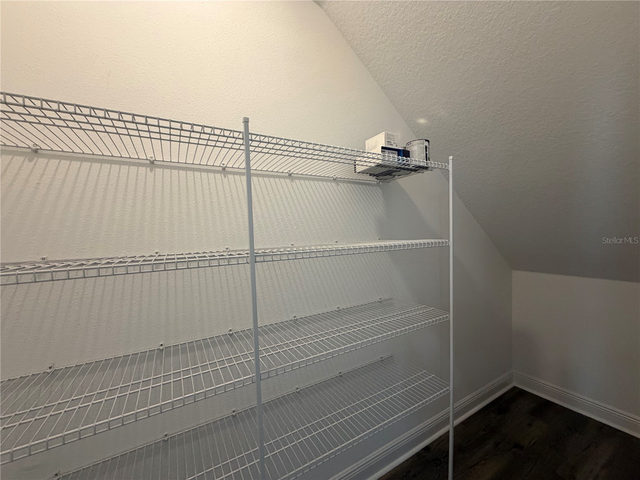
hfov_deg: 102.1
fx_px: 259
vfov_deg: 85.7
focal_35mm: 14
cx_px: 320
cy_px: 240
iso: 250
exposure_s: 1/120
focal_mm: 2.22
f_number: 2.2
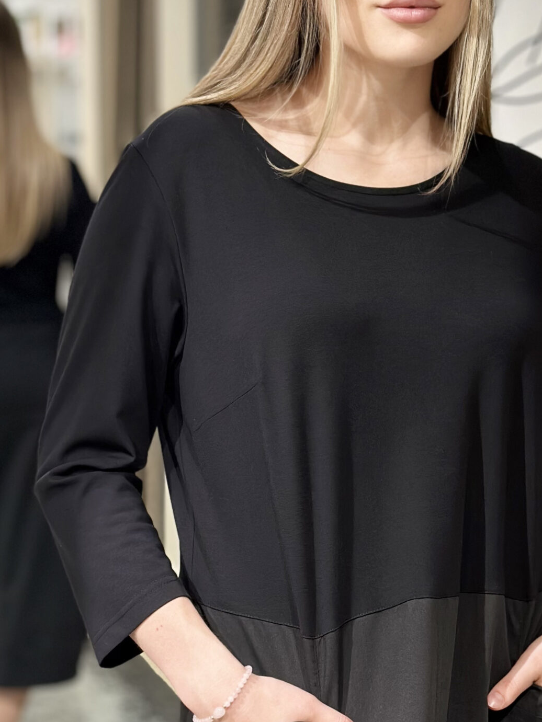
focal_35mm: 89
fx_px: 1858
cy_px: 404
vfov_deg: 22.0
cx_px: 401
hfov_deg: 16.5
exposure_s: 1/100
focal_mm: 6.86
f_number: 1.78
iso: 160
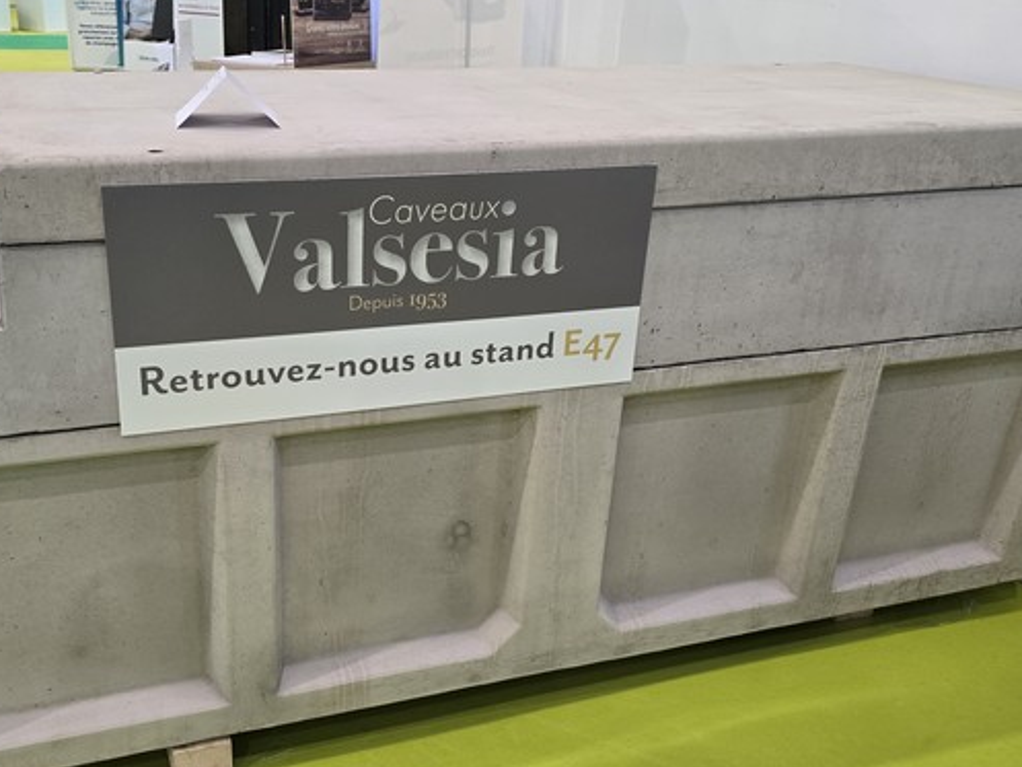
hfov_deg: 49.7
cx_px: 397
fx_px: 1093
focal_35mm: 37
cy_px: 430
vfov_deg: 38.6
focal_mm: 6.3
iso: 125
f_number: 1.7
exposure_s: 1/100
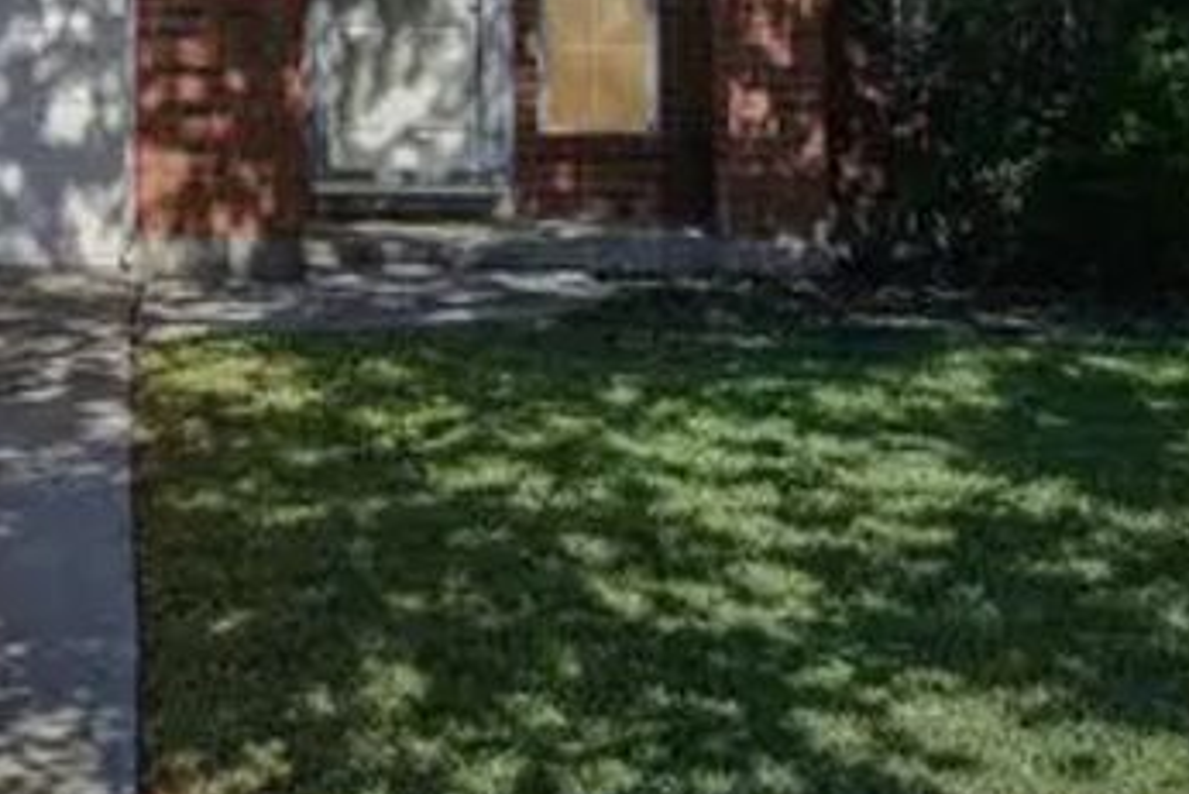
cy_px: -345
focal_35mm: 77
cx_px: 162
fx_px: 2544
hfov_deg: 25.6
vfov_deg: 16.4
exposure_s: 1/400
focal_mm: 26
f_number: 8
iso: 400
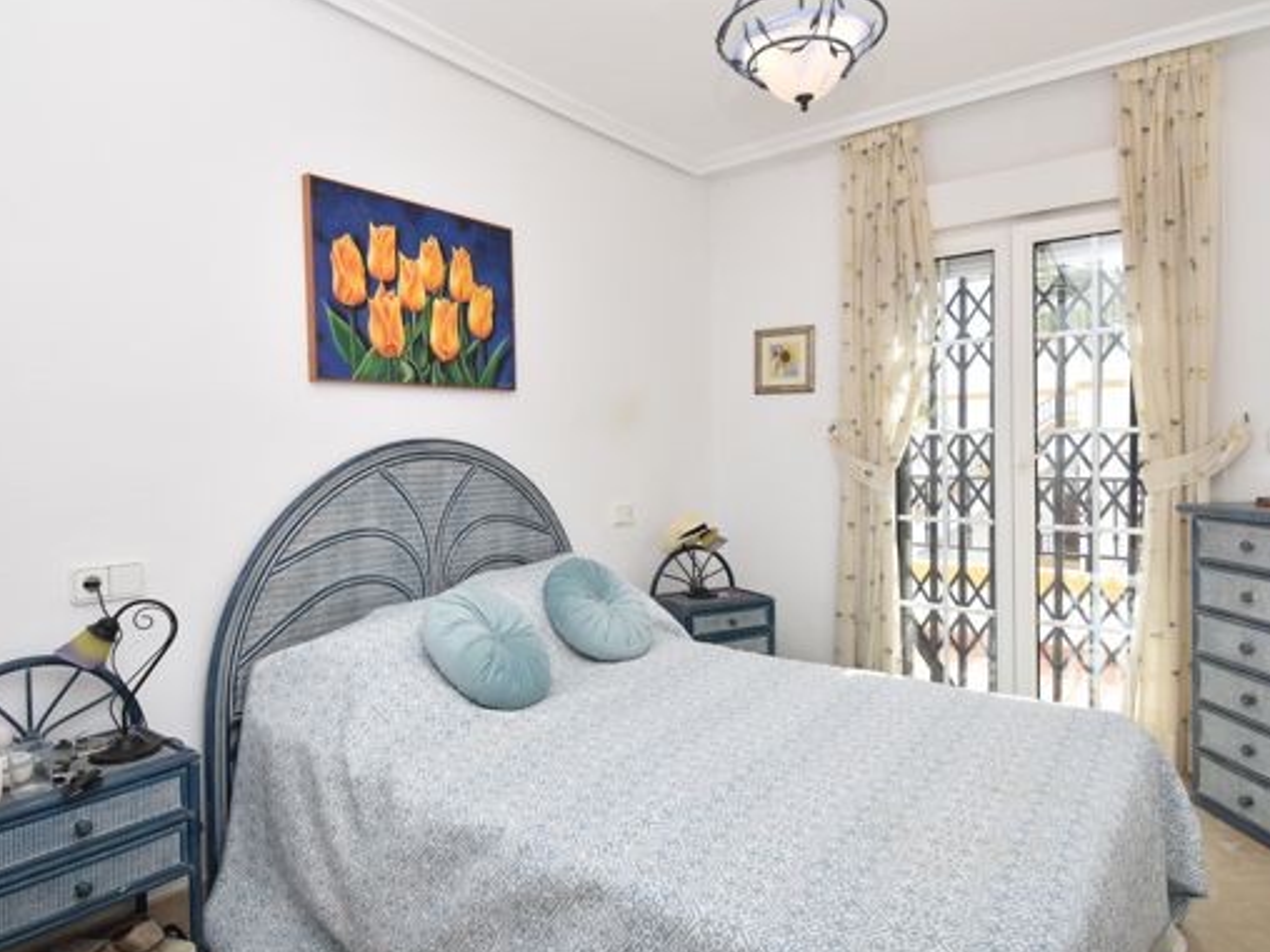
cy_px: 450
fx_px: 734
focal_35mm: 20
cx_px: 631
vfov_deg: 65.9
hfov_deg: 81.7
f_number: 5.6
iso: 220
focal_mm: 10
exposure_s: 1/250
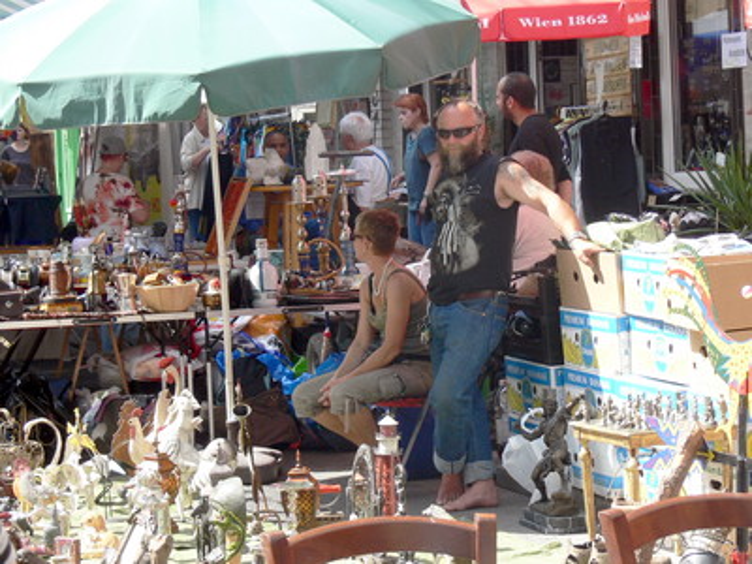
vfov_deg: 13.6
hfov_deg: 18.0
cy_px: 282
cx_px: 376
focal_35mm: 109
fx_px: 2368
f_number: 5
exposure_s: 1/100
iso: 80
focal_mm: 18.1
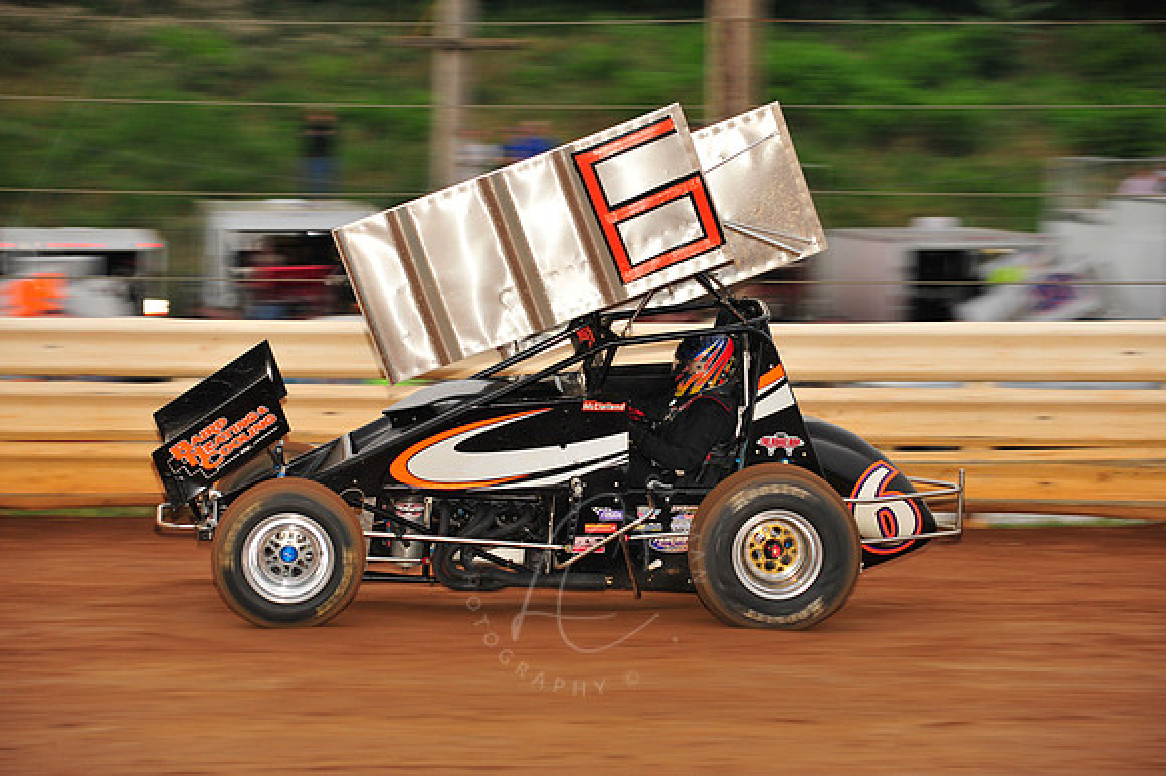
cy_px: 388
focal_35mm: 170
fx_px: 5503
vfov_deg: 8.1
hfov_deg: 12.1
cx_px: 583
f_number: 7.1
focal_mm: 170
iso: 1000
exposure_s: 1/320
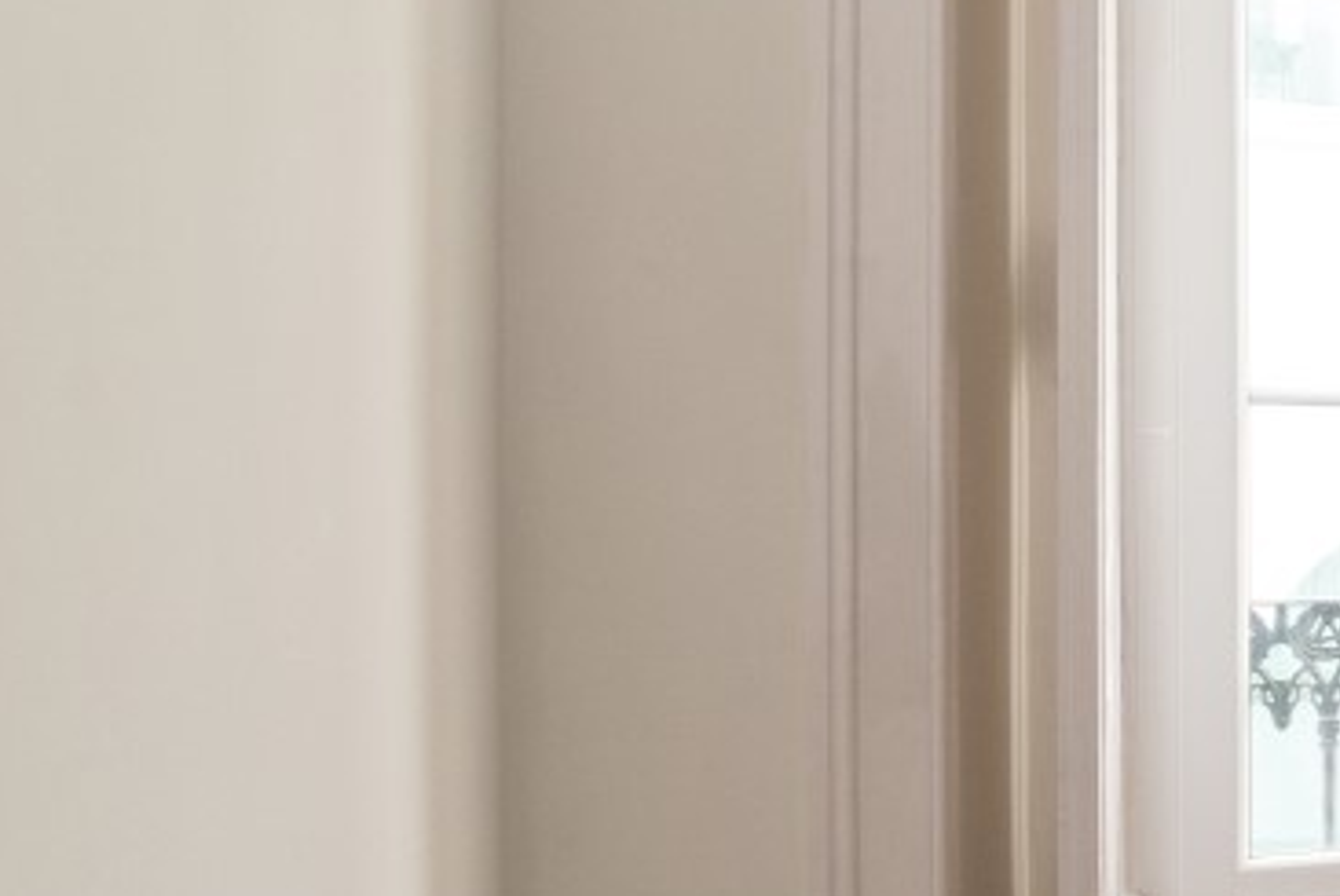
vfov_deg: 25.6
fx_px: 1975
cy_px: 464
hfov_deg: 21.1
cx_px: 2515
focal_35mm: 53
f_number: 9
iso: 320
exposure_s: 1/15
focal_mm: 12
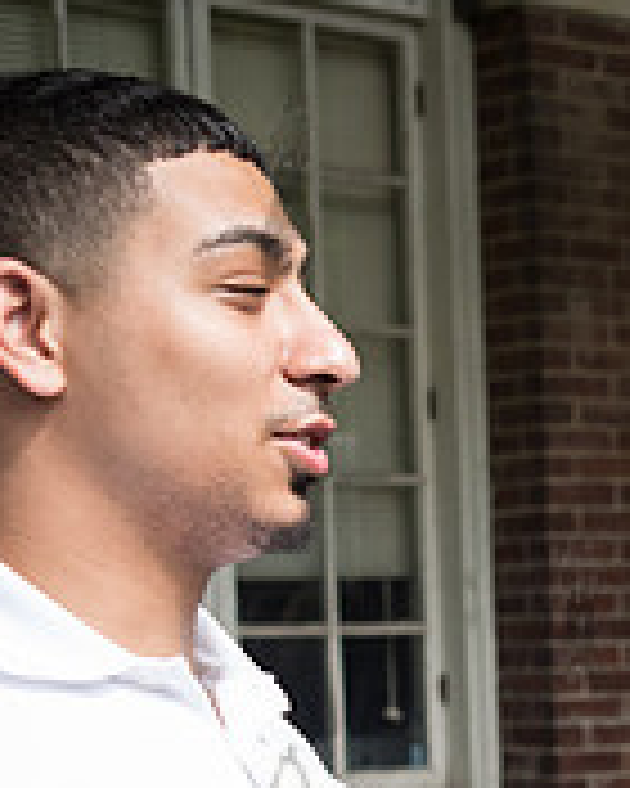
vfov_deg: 17.2
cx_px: 1156
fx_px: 2540
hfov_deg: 12.8
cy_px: 822
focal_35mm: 109
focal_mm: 35
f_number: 4.5
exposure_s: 1/3200
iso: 1600
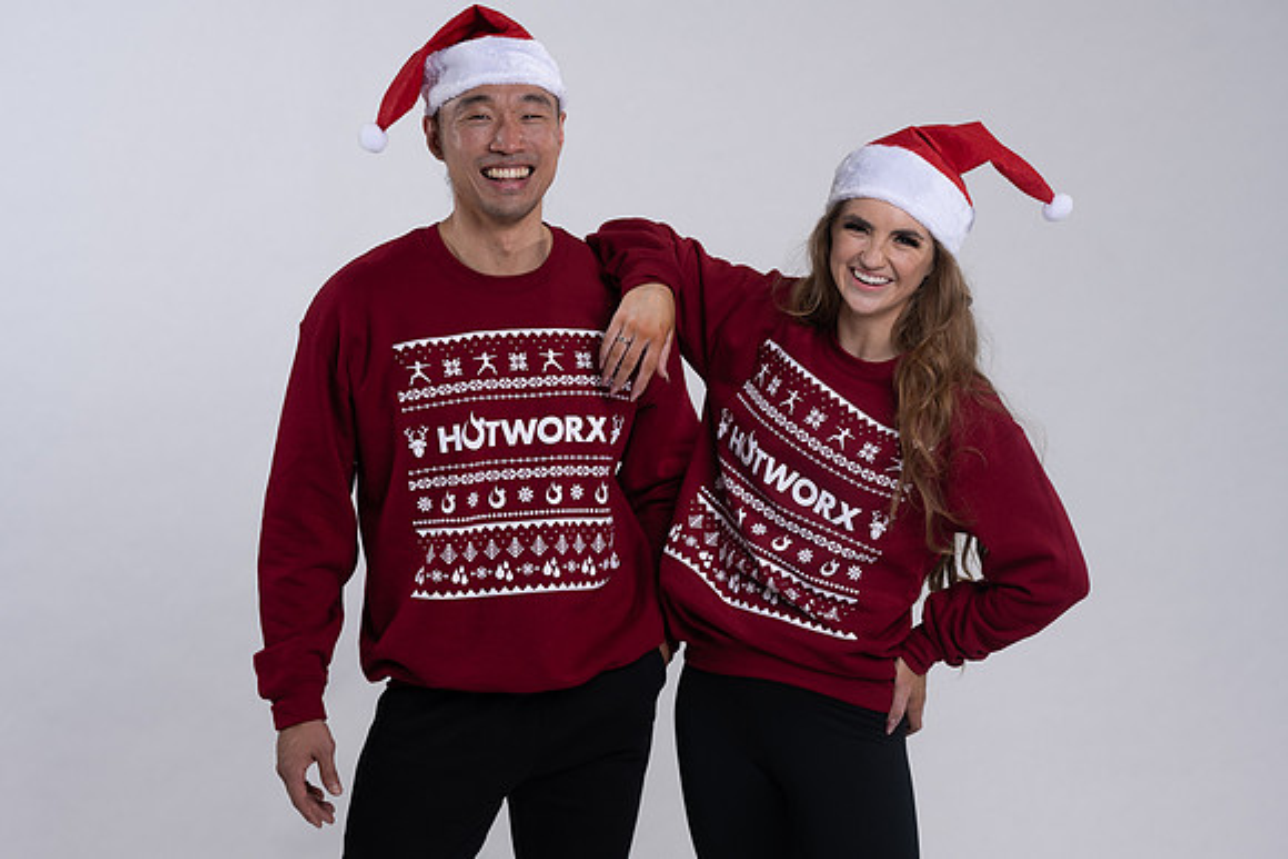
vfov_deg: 16.1
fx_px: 3042
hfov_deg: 23.9
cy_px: 430
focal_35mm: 85
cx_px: 644
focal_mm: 85
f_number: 4
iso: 125
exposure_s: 1/125
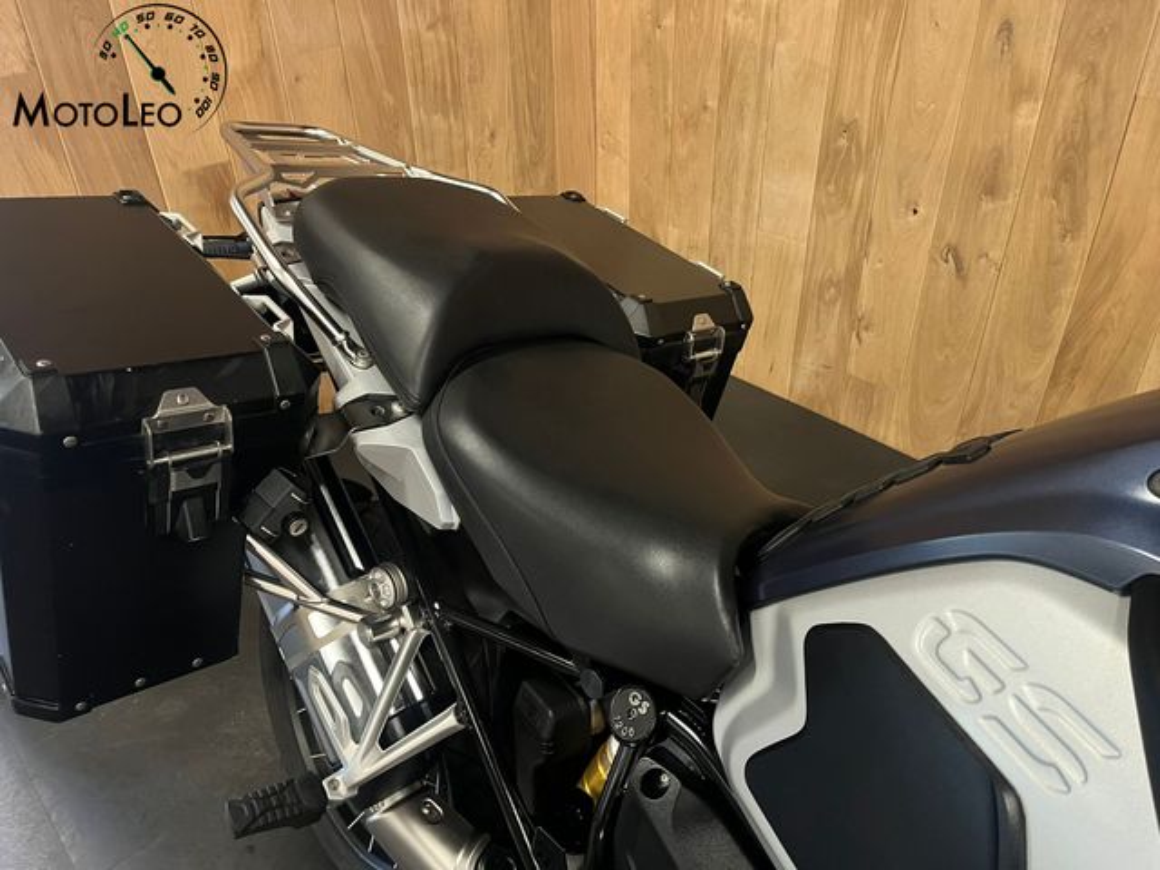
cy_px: 435
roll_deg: +1.7
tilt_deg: -34.2
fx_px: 871
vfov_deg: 53.1
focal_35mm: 26
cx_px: 580
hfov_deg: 67.3
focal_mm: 5.1
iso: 500
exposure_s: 1/25
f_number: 1.6
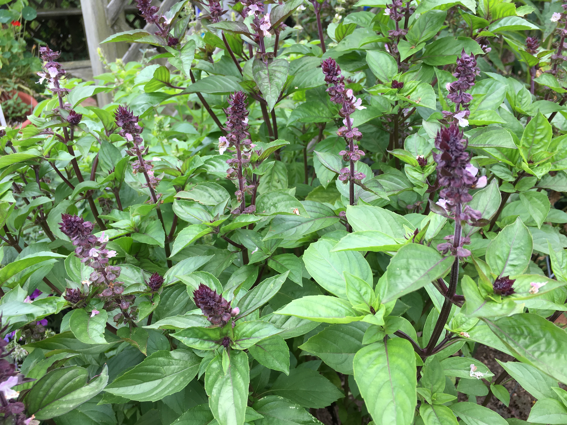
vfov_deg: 48.2
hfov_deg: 61.7
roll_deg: +0.4
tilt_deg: -25.6
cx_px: 284
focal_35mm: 29
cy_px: 212
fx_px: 475
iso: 25
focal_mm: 4.15
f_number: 2.2
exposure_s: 1/242
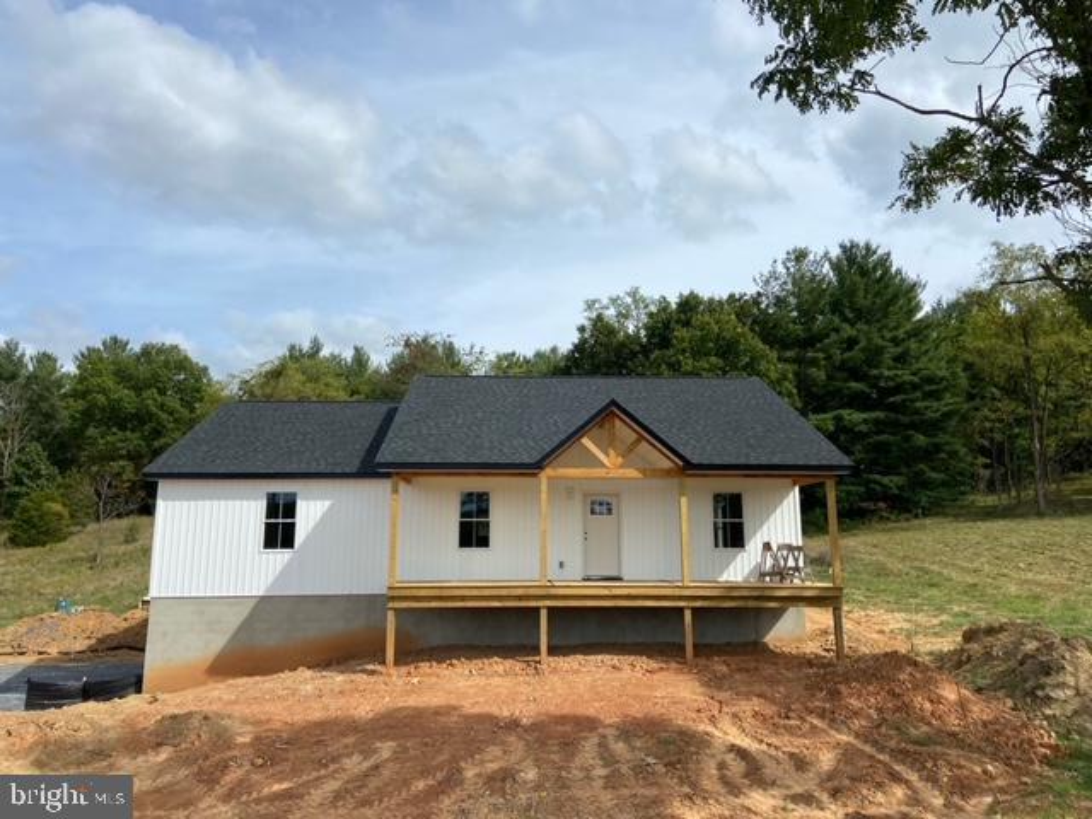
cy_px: 410
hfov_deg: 67.3
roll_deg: +0.0
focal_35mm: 26
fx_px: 820
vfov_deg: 53.1
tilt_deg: +10.0
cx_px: 546
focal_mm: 4.25
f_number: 1.8
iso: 32
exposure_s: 1/3846
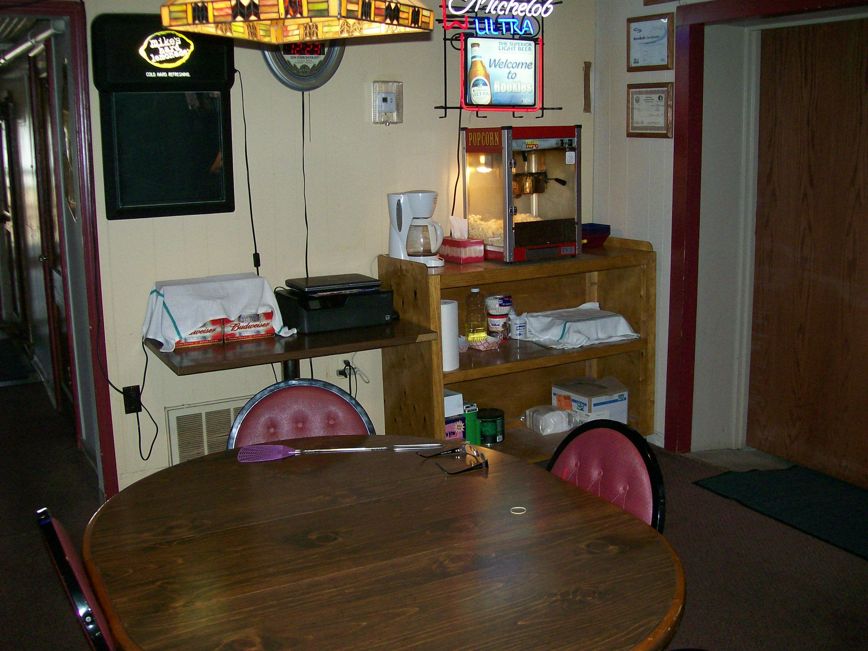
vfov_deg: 39.7
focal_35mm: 36
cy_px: 326
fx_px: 903
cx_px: 434
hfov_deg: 51.4
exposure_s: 1/64
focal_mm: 6
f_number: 2.7
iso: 140
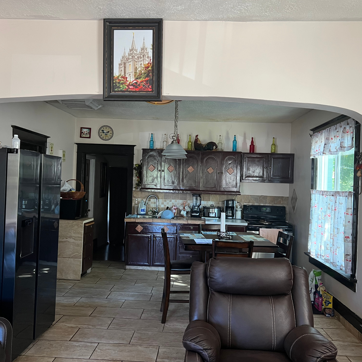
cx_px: 176
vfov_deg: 52.5
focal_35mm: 31
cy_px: 182
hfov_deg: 52.5
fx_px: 367
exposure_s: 1/60
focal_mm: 5.7
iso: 160
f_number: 1.5
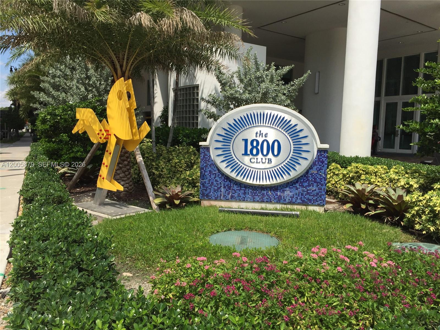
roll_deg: -2.3
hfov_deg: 61.7
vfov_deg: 48.2
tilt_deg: -5.3
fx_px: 369
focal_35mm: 29
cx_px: 220
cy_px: 165
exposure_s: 1/2475
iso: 32
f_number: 2.2
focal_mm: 4.15
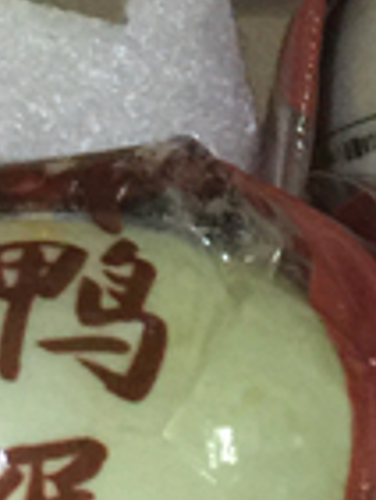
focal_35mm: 201
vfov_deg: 9.7
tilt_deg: -80.3
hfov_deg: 7.4
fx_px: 2907
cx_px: 303
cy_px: -138
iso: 100
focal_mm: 4.15
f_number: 2.2
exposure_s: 1/10
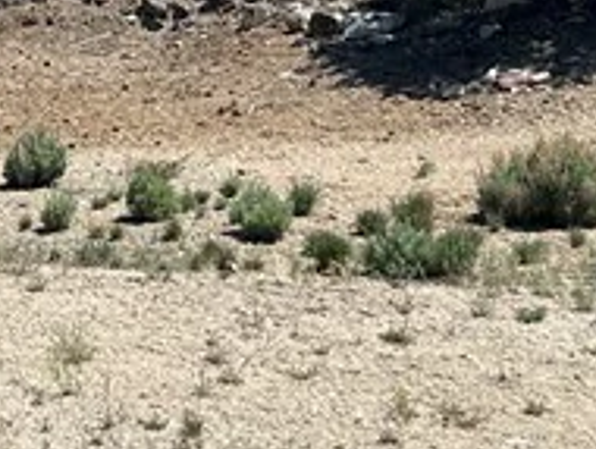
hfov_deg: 13.6
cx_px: -144
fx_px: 2413
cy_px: -3
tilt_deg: +1.3
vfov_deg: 10.5
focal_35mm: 140
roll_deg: +0.1
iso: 50
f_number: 1.5
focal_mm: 5.7
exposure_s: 1/5319
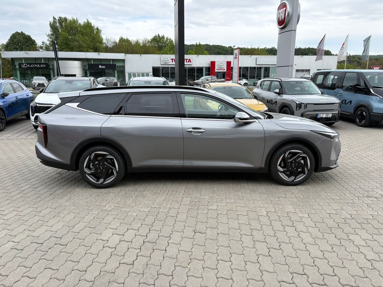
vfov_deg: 53.1
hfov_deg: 67.3
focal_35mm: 26
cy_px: 144
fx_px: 288
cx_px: 192
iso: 50
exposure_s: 1/1517
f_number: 1.6
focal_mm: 5.96
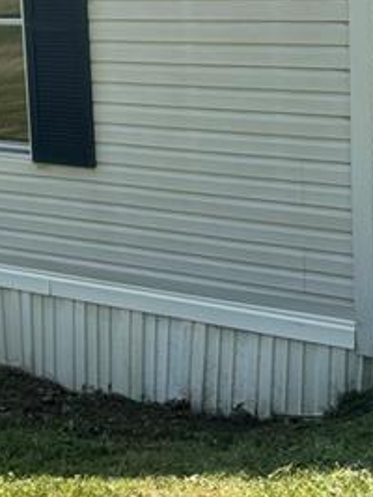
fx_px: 1076
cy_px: 56
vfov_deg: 25.2
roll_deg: +4.0
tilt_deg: -9.5
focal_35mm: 75
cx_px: 22
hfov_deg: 19.2
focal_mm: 5.96
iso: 50
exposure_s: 1/2342
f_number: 1.6
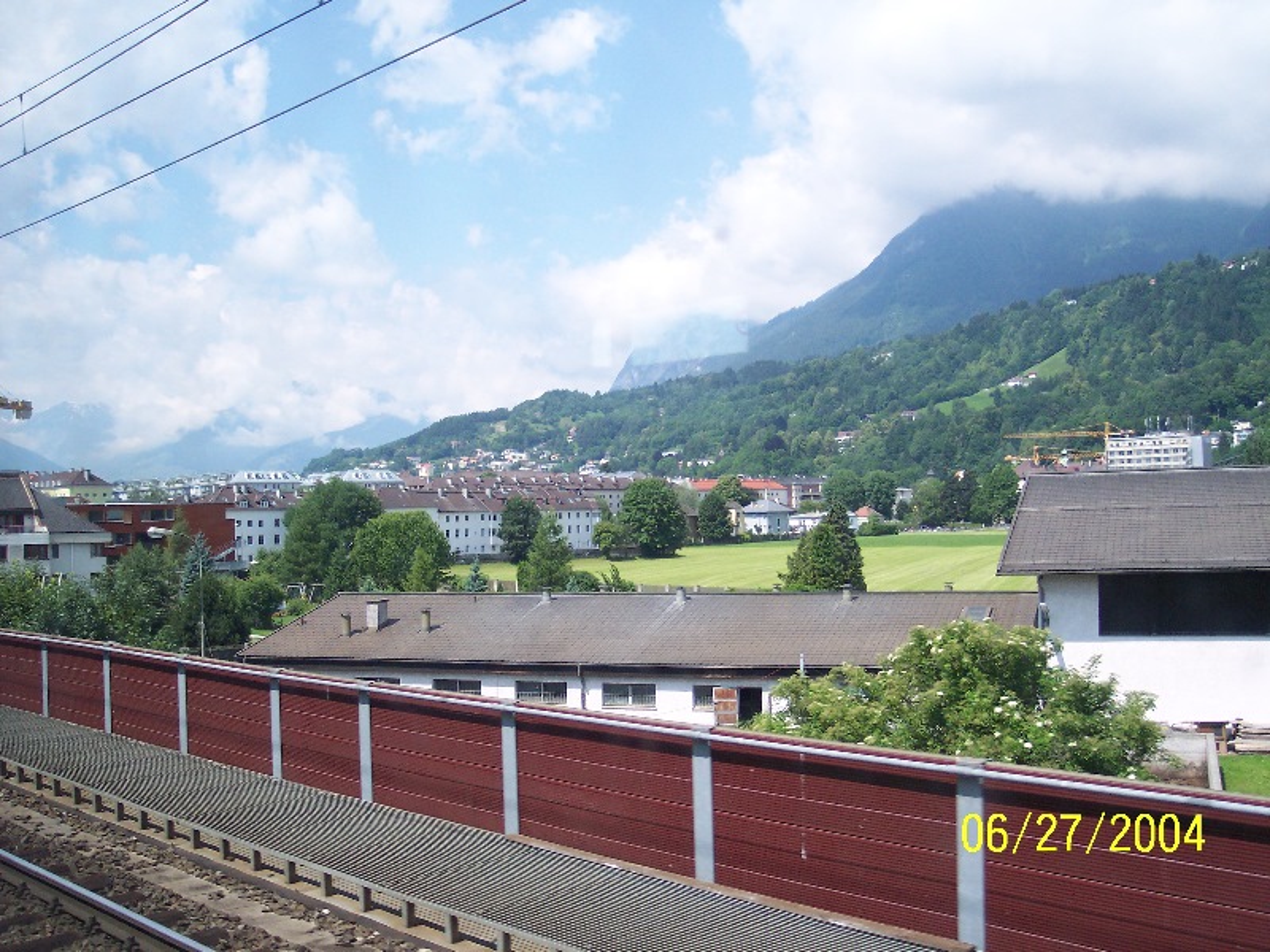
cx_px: 635
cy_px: 476
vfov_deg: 37.7
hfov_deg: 49.0
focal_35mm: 38
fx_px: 1394
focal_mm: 8
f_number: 2.8
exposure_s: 1/500
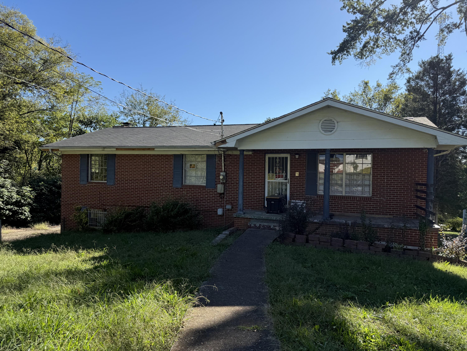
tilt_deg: -0.2
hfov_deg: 71.6
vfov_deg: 56.8
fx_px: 324
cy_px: 176
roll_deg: -0.3
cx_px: 234
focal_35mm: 24
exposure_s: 1/2703
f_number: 1.78
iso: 80
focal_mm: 6.76
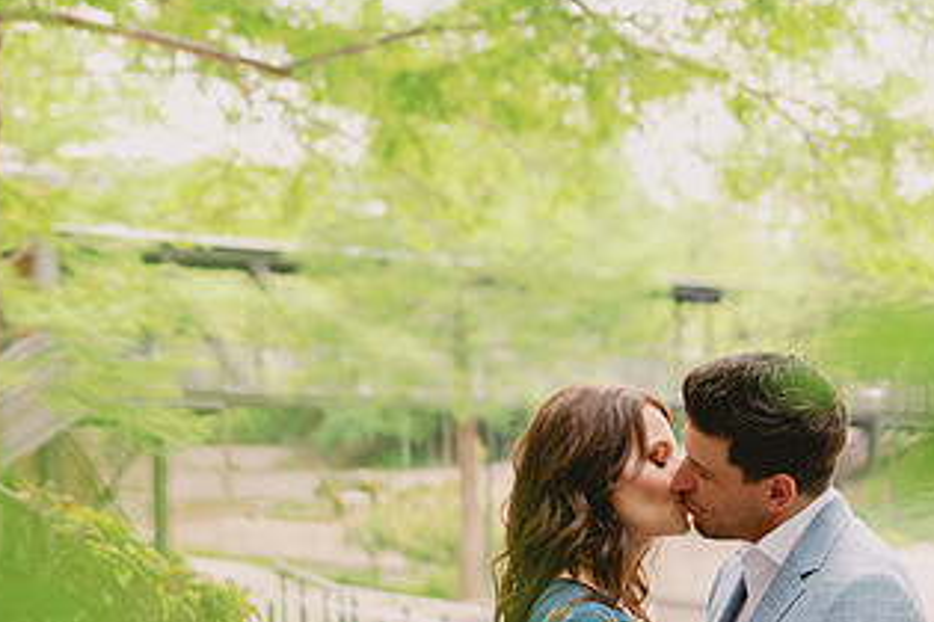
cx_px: 483
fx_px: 2387
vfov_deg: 14.7
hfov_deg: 22.1
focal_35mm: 92
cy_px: 554
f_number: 2.8
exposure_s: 1/250
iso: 200
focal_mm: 50
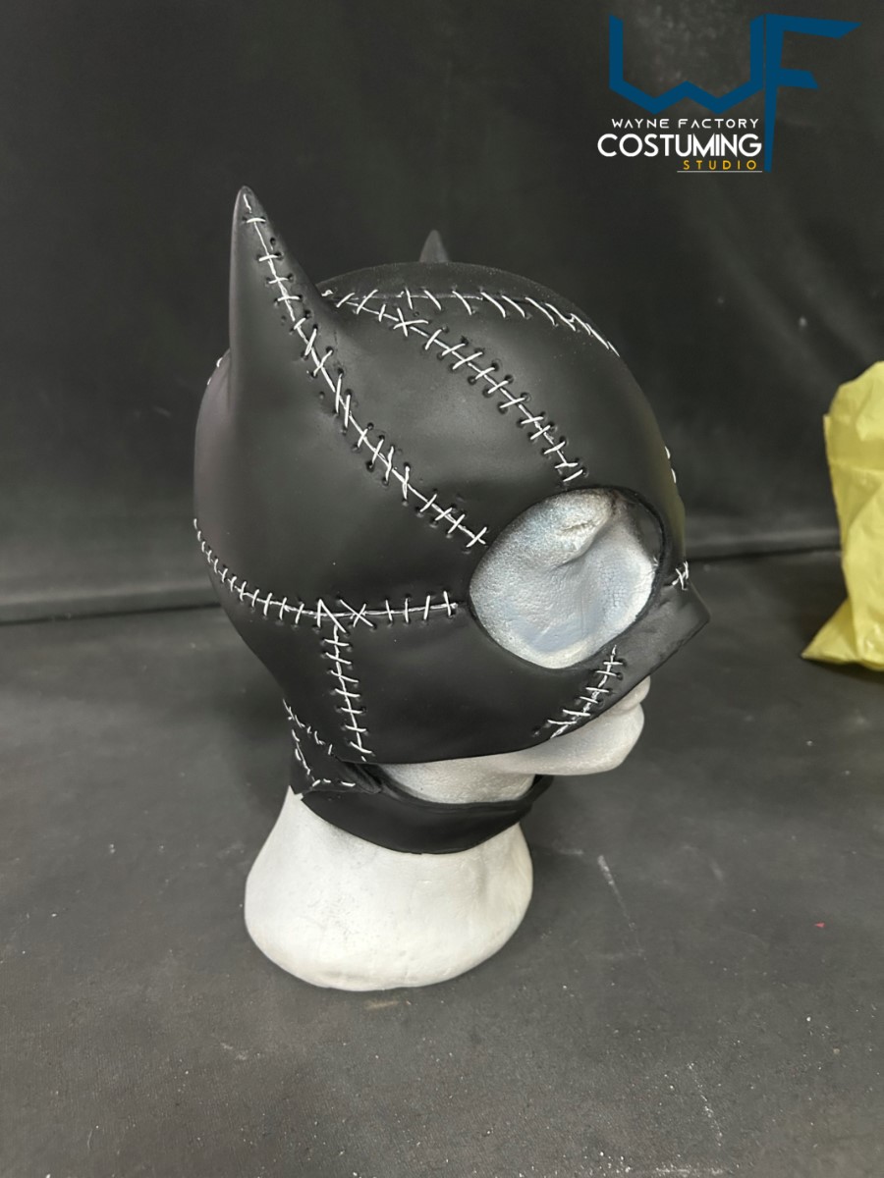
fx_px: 885
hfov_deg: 53.1
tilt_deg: -14.6
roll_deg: +0.1
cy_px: 589
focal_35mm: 26
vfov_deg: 67.3
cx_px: 442
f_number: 1.5
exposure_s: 1/33
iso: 500
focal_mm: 5.7
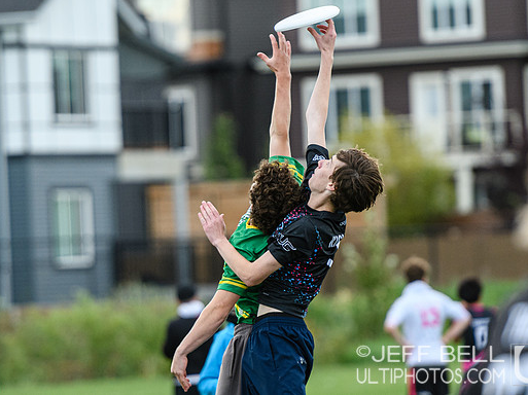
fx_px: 7652
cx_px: 259
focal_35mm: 502
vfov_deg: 3.0
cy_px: 202
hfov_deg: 4.0
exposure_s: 1/1000
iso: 800
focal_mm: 200
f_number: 3.2
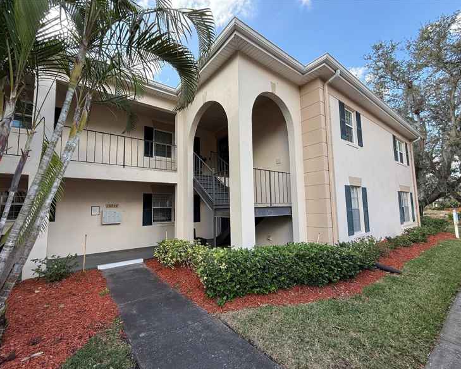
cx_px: 218
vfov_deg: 84.0
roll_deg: +0.6
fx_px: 205
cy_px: 189
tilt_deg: +6.4
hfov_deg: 96.7
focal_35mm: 15
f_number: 2.2
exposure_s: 1/260
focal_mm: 2.22
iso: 50
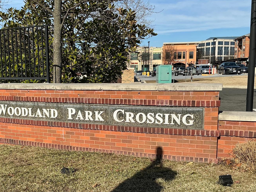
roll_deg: -0.6
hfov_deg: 42.8
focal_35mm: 44
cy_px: 125
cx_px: 103
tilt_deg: -8.1
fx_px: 325
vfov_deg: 32.6
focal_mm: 3
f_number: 1.8
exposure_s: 1/2320
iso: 25
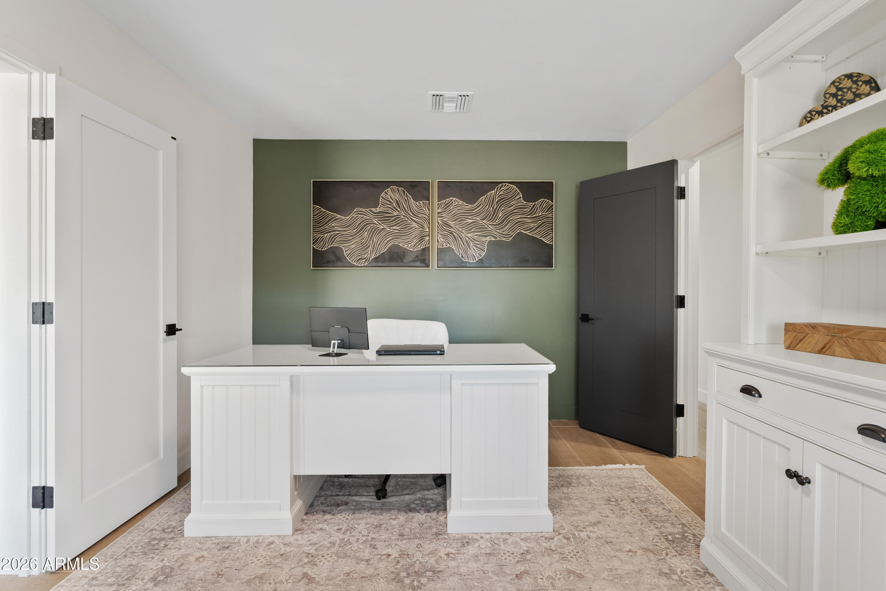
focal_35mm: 16
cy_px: 296
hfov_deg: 96.7
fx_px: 394
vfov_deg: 73.8
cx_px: 443
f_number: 8
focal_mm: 16
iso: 100
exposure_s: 1/1.67
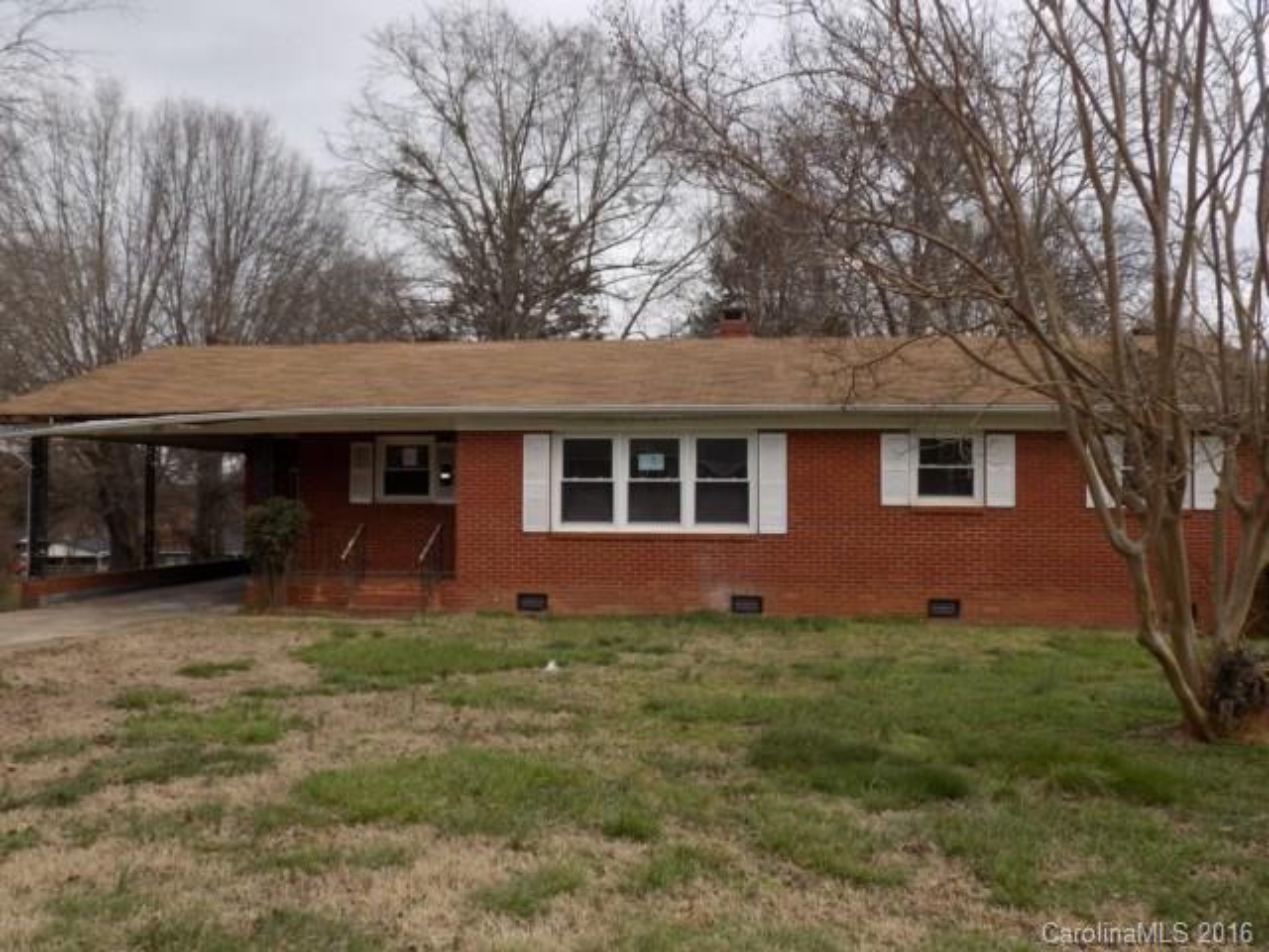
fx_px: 1100
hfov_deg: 60.0
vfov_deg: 46.8
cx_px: 634
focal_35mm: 30
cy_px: 476
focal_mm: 5.3
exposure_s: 1/500
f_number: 3.3
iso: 80
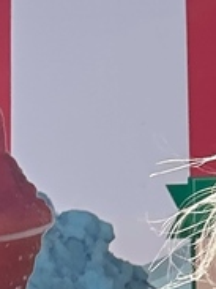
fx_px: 1399
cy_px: 300
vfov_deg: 11.6
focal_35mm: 168
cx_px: 451
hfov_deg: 8.3
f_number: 1.9
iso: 25
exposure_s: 1/541
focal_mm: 2.69
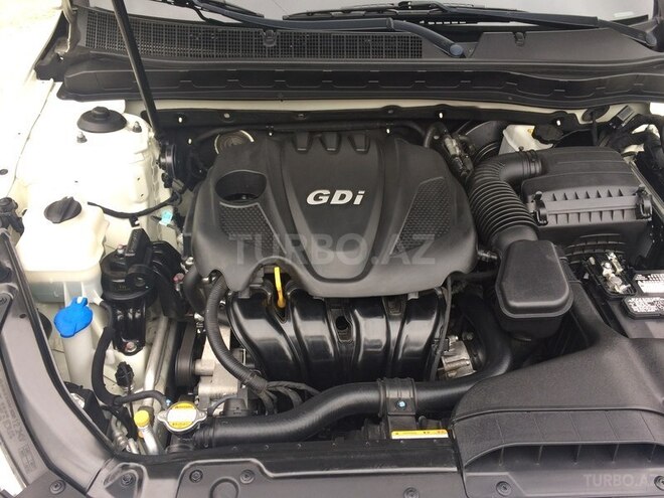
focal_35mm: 29
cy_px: 249
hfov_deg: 61.7
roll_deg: -2.0
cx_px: 332
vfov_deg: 48.2
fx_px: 556
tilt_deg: -42.1
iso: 40
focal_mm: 4.15
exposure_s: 1/100
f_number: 2.2
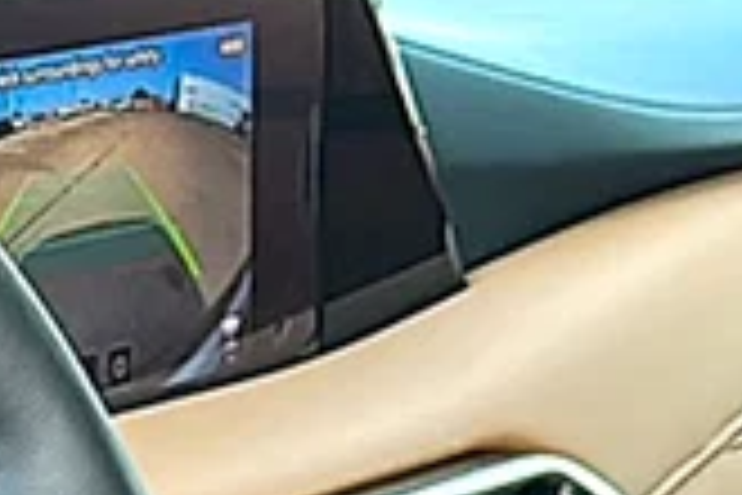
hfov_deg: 12.1
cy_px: 970
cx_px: -4
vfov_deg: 7.8
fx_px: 3462
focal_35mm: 168
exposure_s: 1/234
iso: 80
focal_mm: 6.86
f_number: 1.78
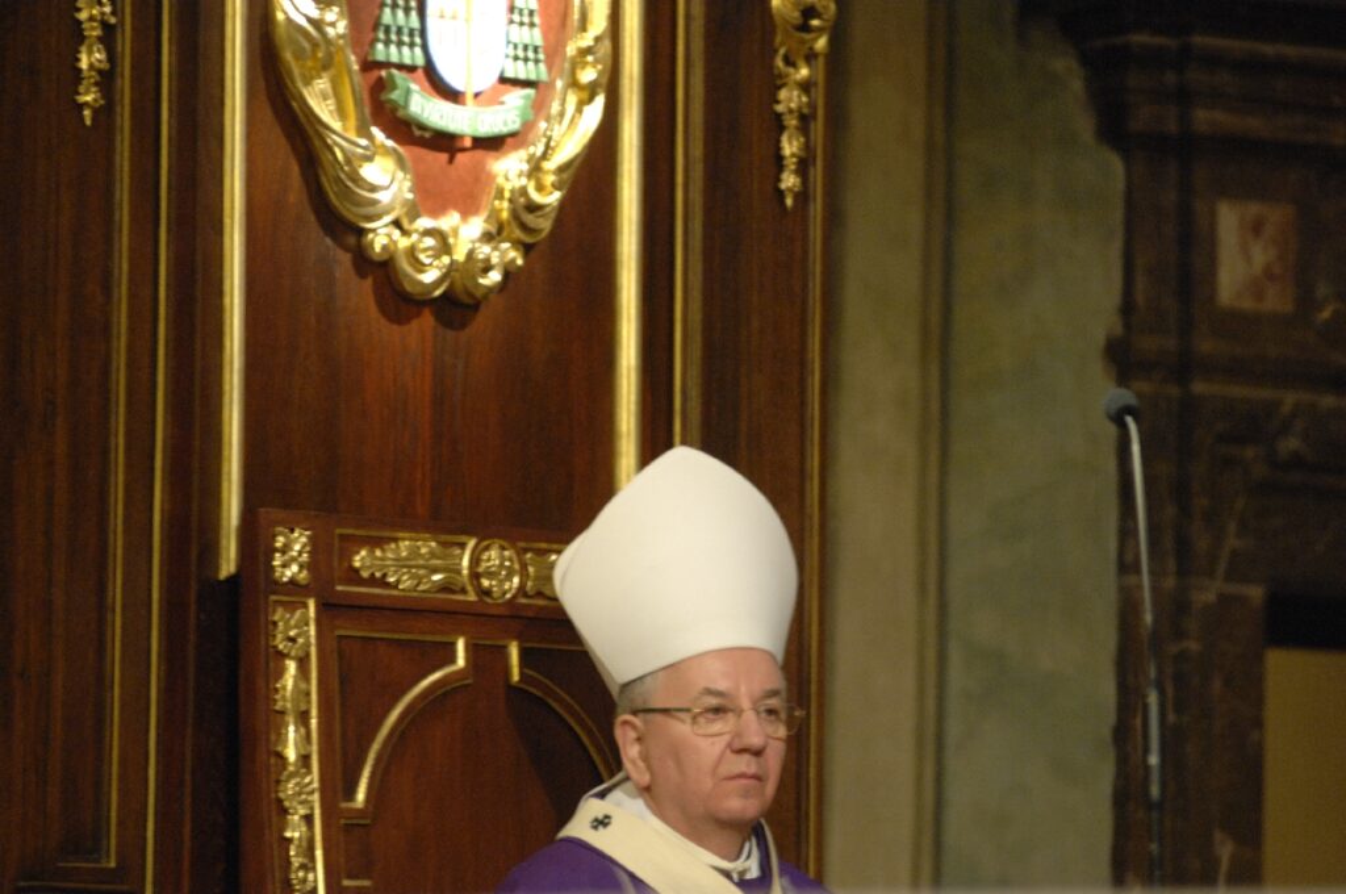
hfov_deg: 6.9
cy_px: 447
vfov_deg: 4.6
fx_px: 11202
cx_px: 673
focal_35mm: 300
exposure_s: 1/20
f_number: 2.8
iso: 640
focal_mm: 200
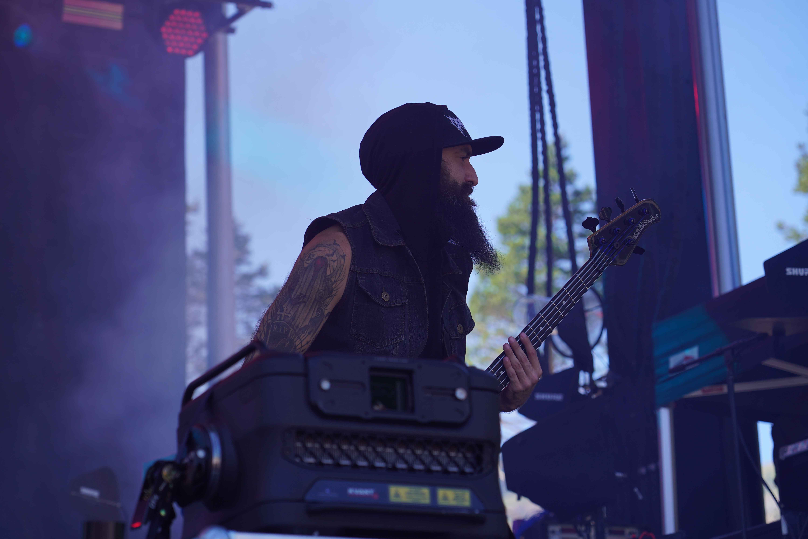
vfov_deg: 13.0
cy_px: 270
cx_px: 404
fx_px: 2356
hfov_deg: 19.5
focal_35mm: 105
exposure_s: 1/200
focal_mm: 105
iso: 100
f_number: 5
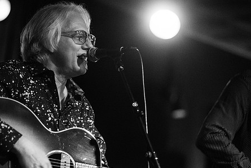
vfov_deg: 7.3
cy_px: 92
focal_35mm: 189
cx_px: 90
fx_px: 1318
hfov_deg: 10.9
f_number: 3.2
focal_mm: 145
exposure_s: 1/60
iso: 3200
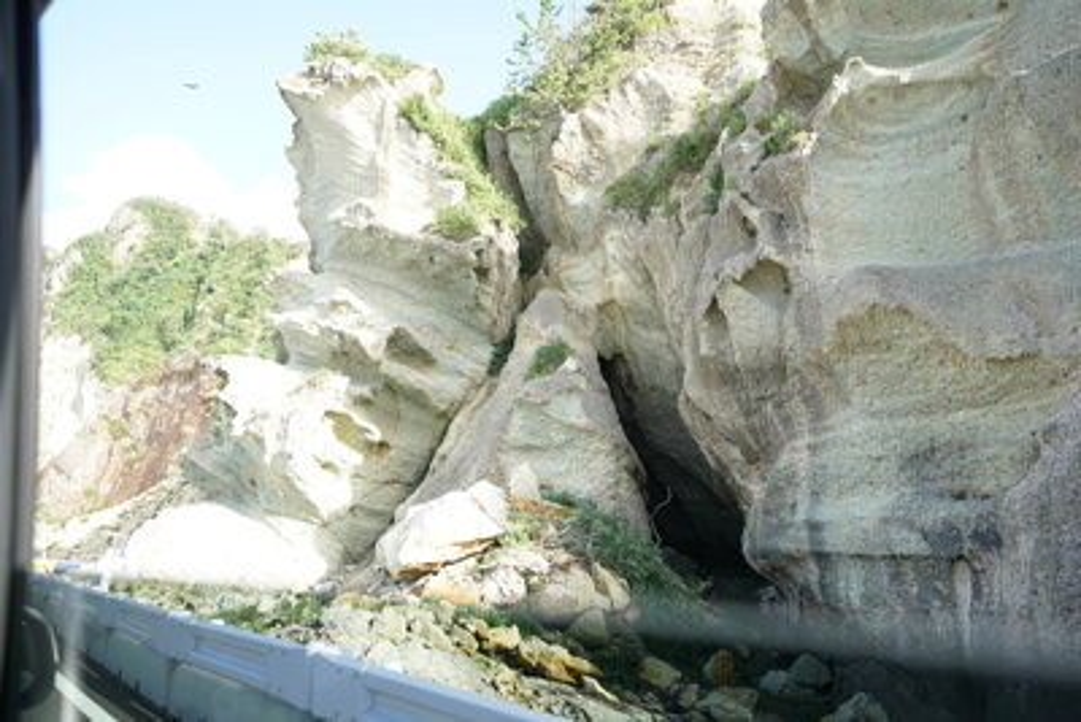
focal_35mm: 28
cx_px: 540
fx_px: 841
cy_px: 361
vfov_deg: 46.4
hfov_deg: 65.5
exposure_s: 1/160
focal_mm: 28
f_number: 4
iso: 125
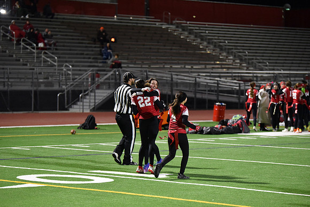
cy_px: 104
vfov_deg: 10.6
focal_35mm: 130
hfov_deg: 15.8
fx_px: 1120
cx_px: 155
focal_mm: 130
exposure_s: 1/640
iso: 7200
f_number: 2.8
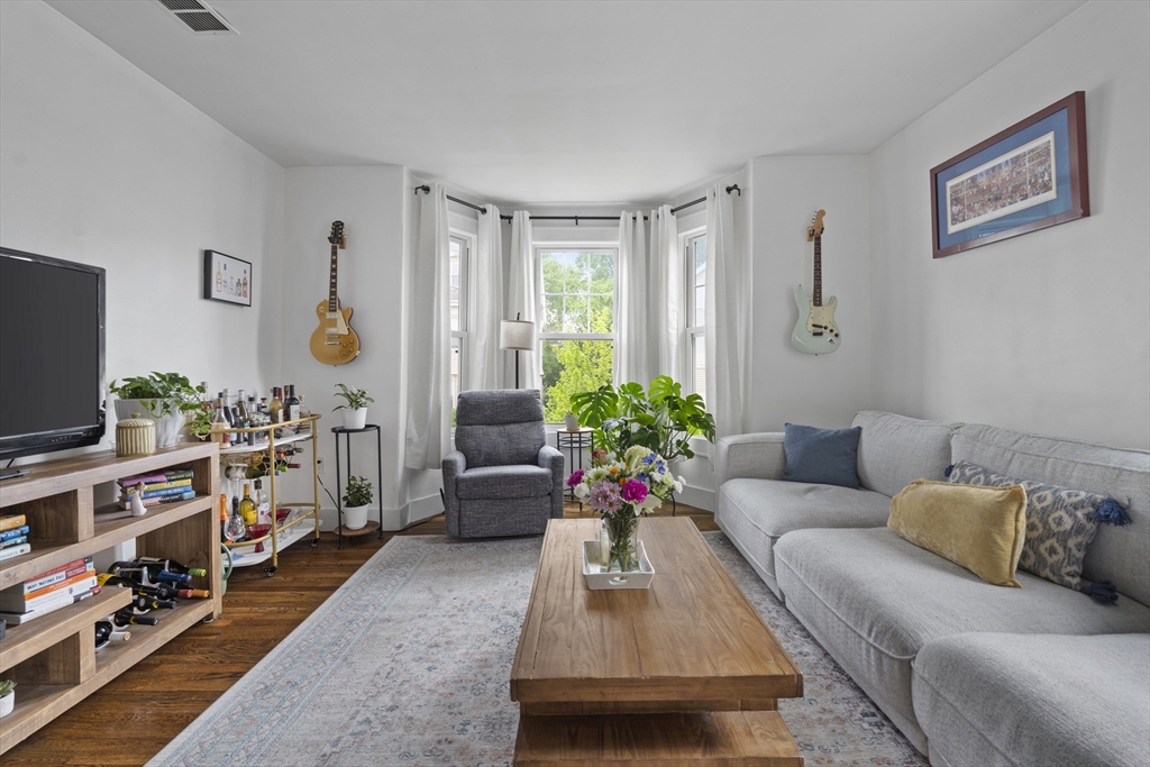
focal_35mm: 16
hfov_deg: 96.7
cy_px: 384
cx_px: 575
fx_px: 511
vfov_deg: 73.8
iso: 320
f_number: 7.1
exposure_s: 1/1.25
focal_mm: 16
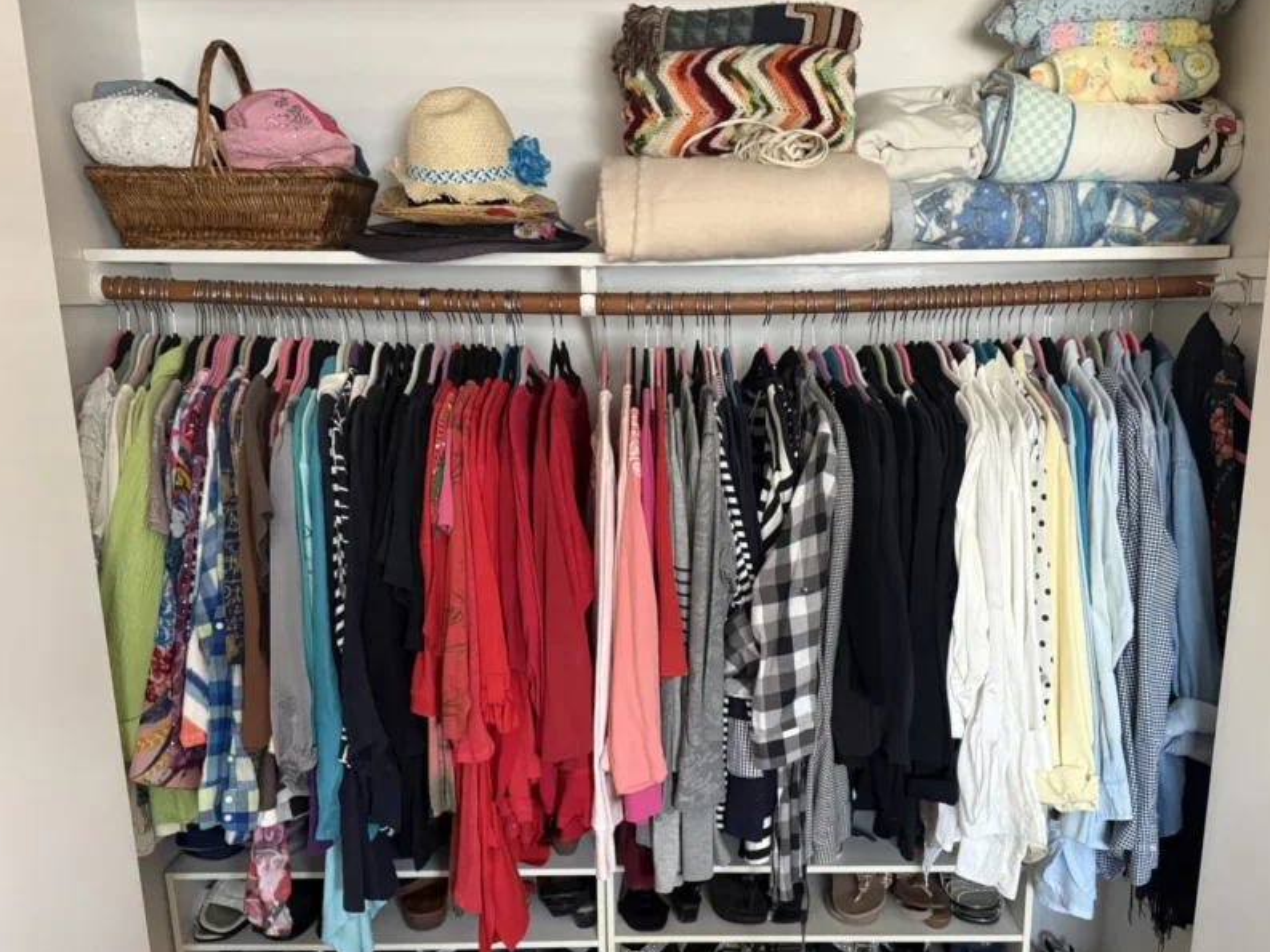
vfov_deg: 45.0
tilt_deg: -13.7
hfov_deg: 58.1
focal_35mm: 31
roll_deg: -0.4
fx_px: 1138
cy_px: 600
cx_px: 717
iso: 500
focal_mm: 6.76
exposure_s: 1/60
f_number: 1.78
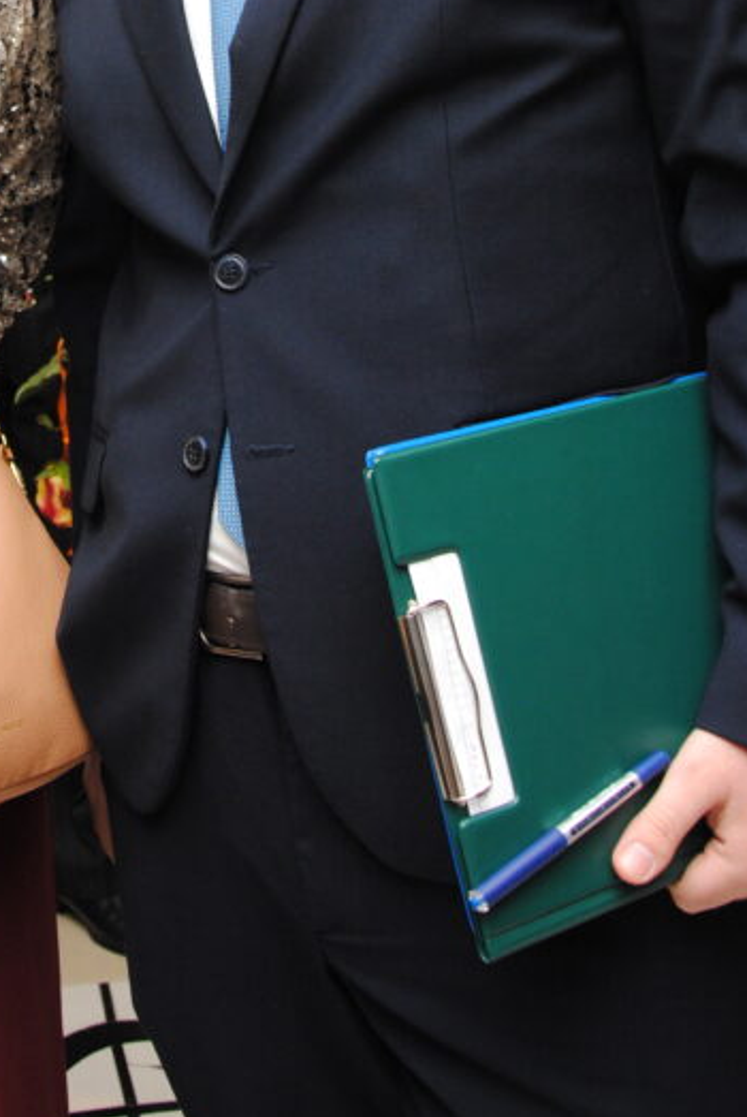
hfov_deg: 21.2
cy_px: 126
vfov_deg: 30.5
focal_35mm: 63
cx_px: 102
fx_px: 1956
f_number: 5.6
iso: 400
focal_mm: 21
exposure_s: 1/60
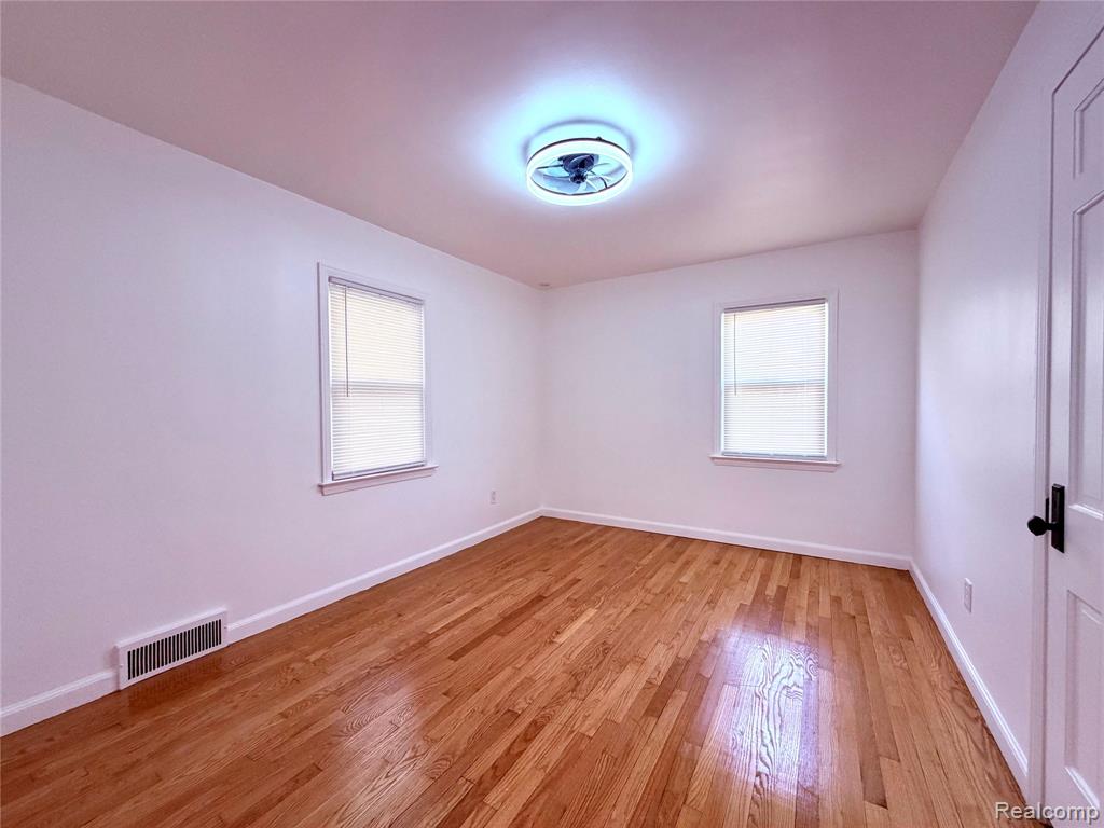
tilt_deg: -1.2
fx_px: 446
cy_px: 414
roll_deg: +0.1
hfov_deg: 102.1
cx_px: 552
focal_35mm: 14
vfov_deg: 85.7
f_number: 2.2
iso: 200
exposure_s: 1/121
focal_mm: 2.22
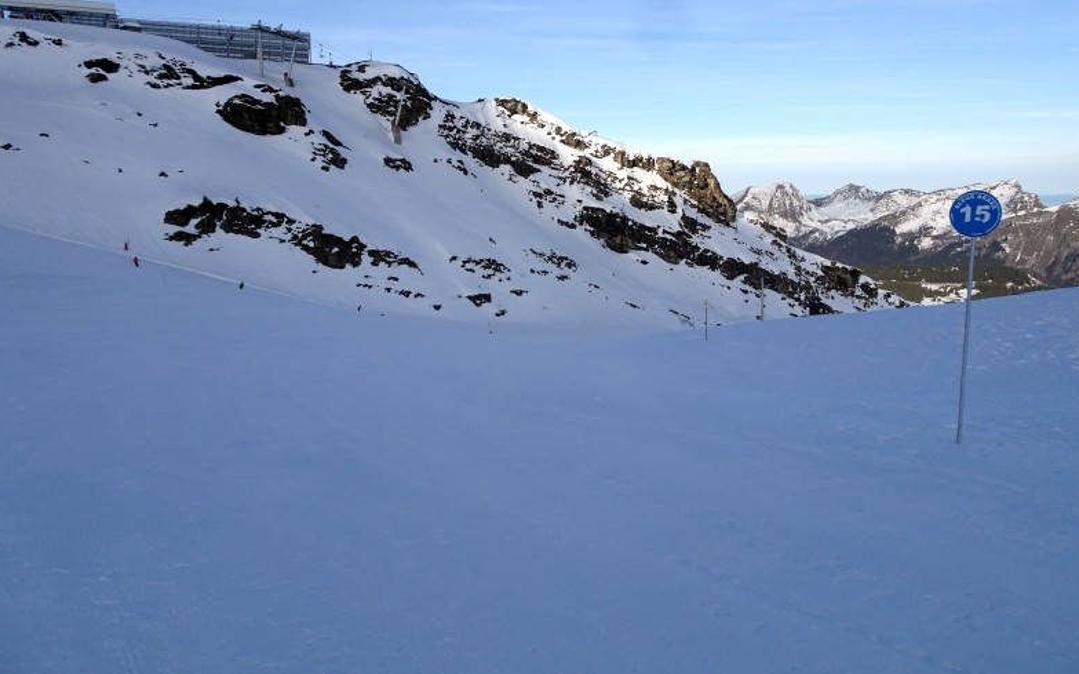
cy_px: 270
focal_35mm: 26
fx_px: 764
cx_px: 543
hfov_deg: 70.4
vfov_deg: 47.3
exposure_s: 1/800
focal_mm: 4.1
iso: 80
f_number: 3.5
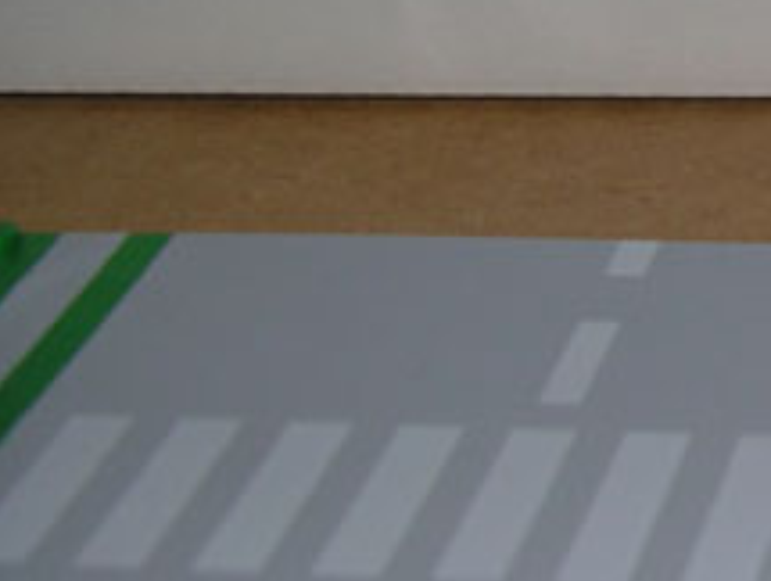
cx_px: 1402
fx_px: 2900
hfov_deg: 13.5
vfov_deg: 11.3
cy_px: -36
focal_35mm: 130
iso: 50
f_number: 2.8
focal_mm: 8.9
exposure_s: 1/60.1
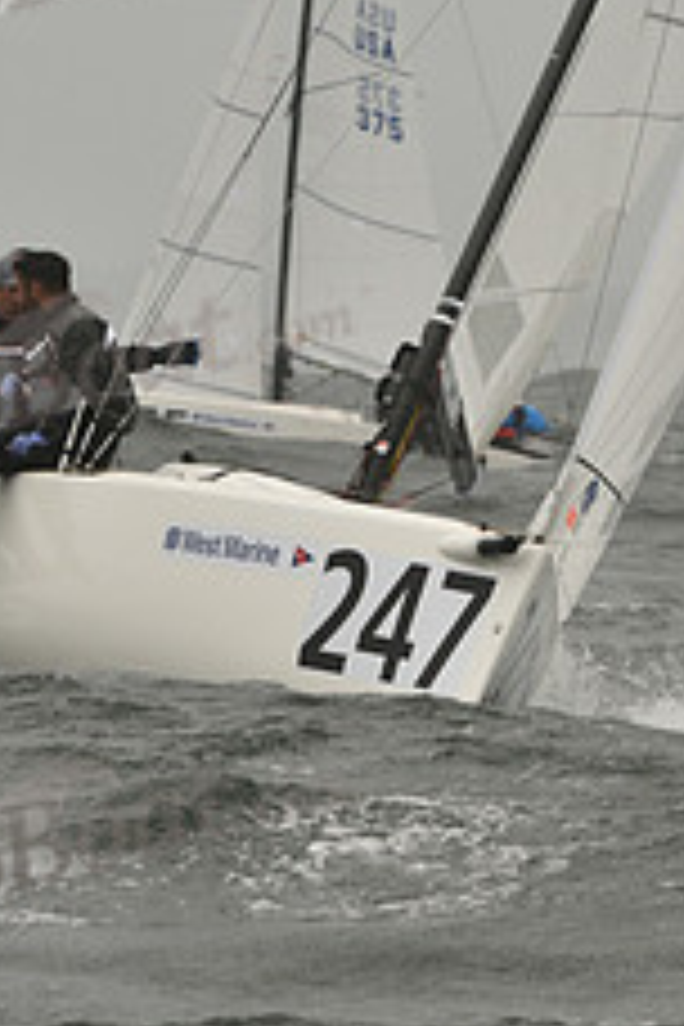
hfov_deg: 1.8
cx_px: 590
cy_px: 556
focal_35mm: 764
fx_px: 21772
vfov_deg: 2.7
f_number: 6.3
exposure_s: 1/1000
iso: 400
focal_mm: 300
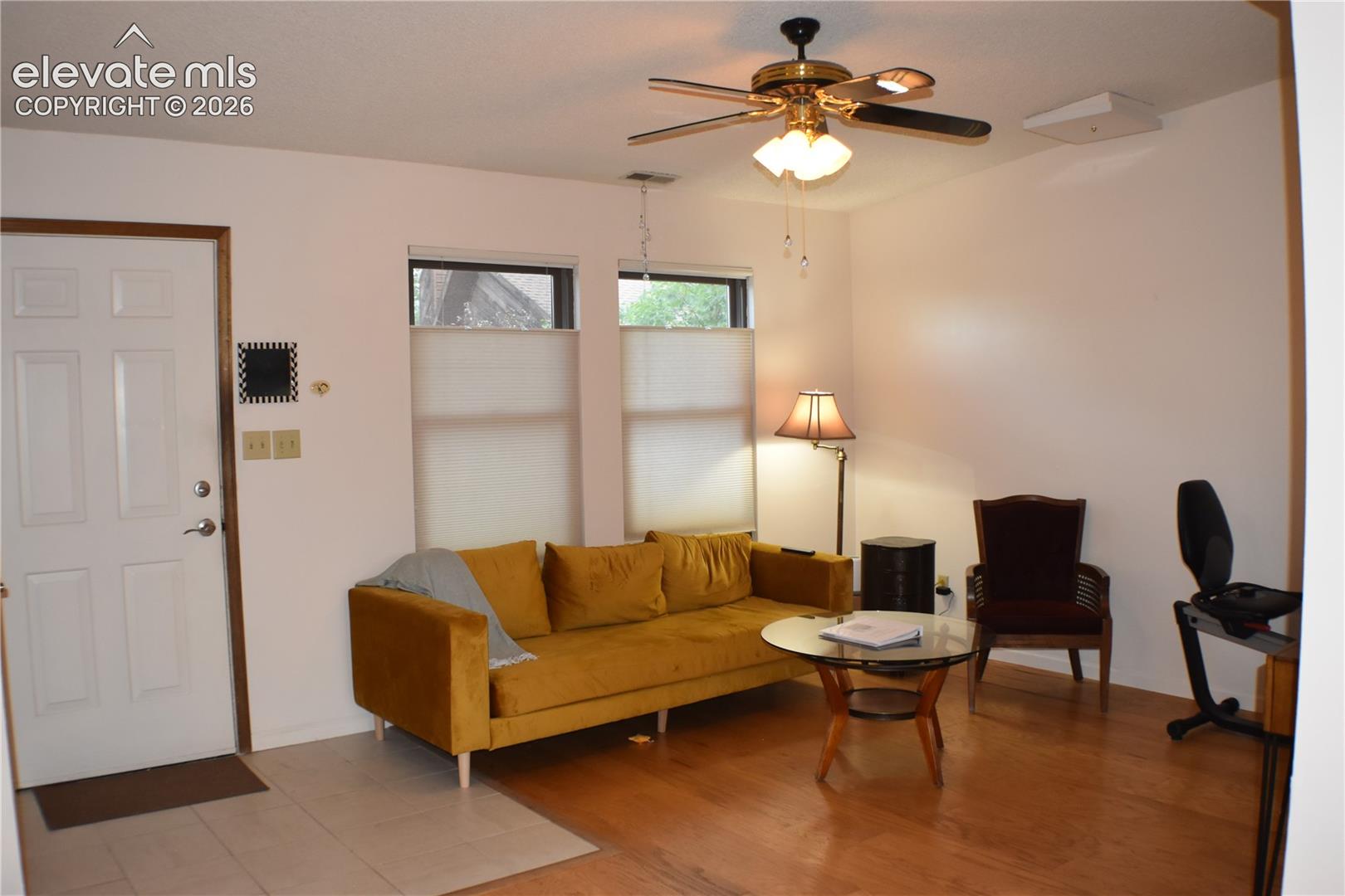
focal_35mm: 40
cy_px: 448
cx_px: 672
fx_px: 1513
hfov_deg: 47.9
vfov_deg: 33.0
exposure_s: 1/80
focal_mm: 27
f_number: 4.5
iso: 800
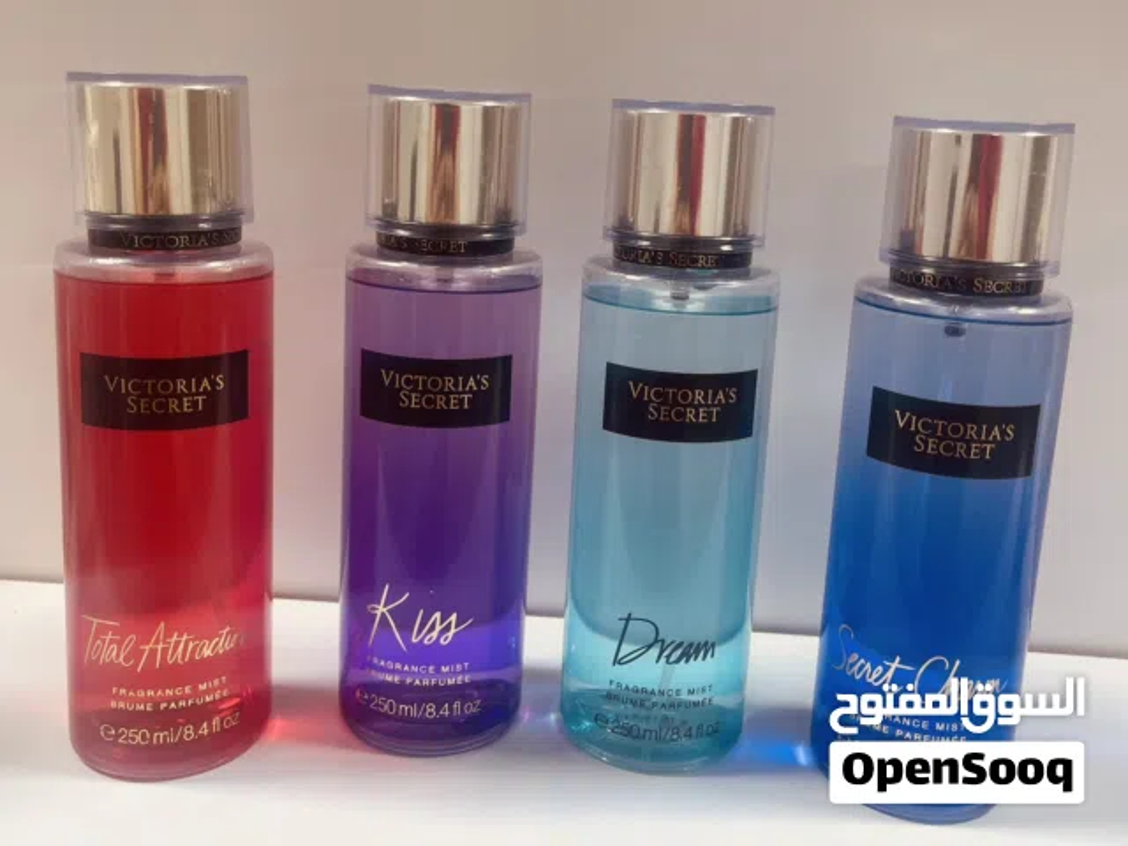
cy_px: 423
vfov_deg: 54.9
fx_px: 815
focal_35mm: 25
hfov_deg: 69.4
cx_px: 564
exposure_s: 1/100
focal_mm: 5.1
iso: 80
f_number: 1.6
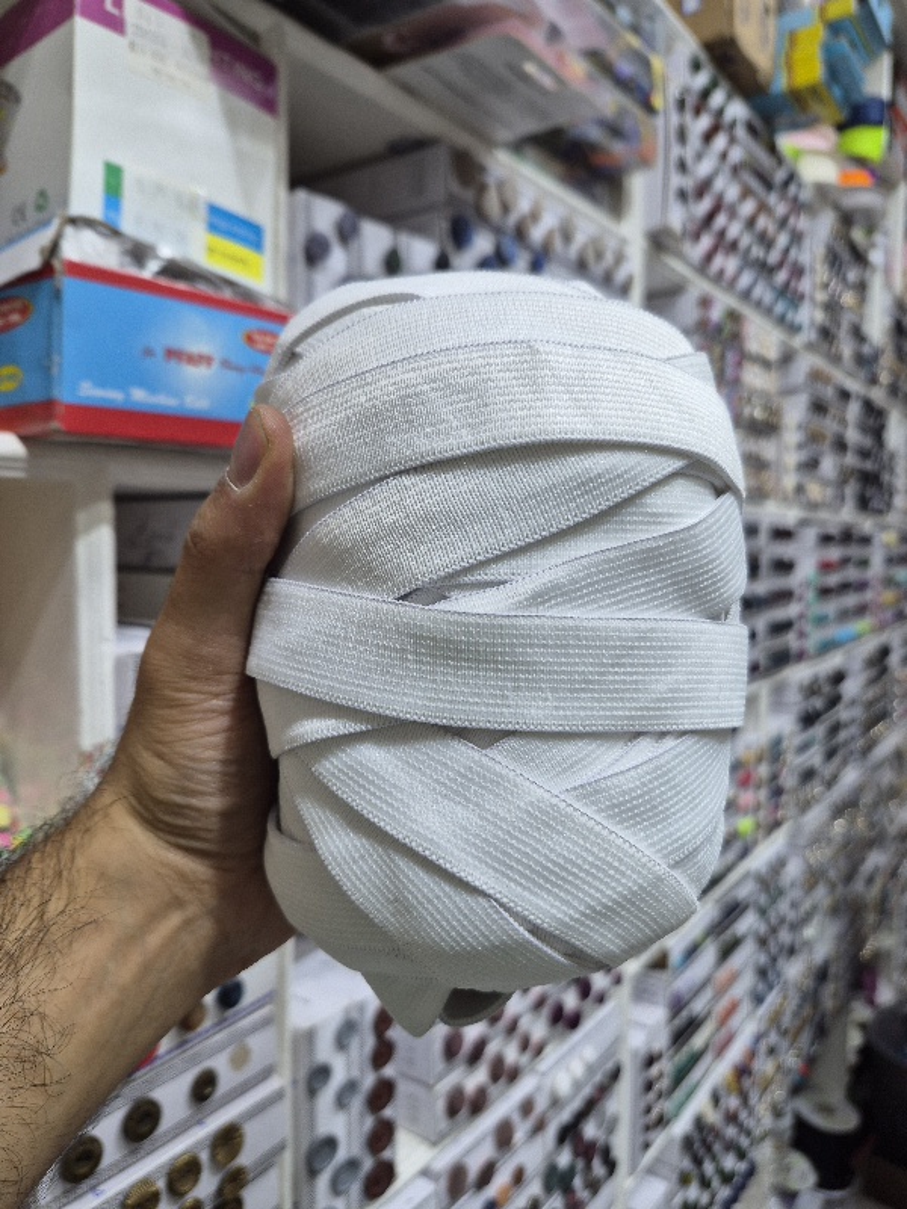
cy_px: 604
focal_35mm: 23
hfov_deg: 58.9
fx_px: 804
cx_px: 454
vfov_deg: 73.9
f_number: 1.8
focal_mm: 5.4
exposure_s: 1/100
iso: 50
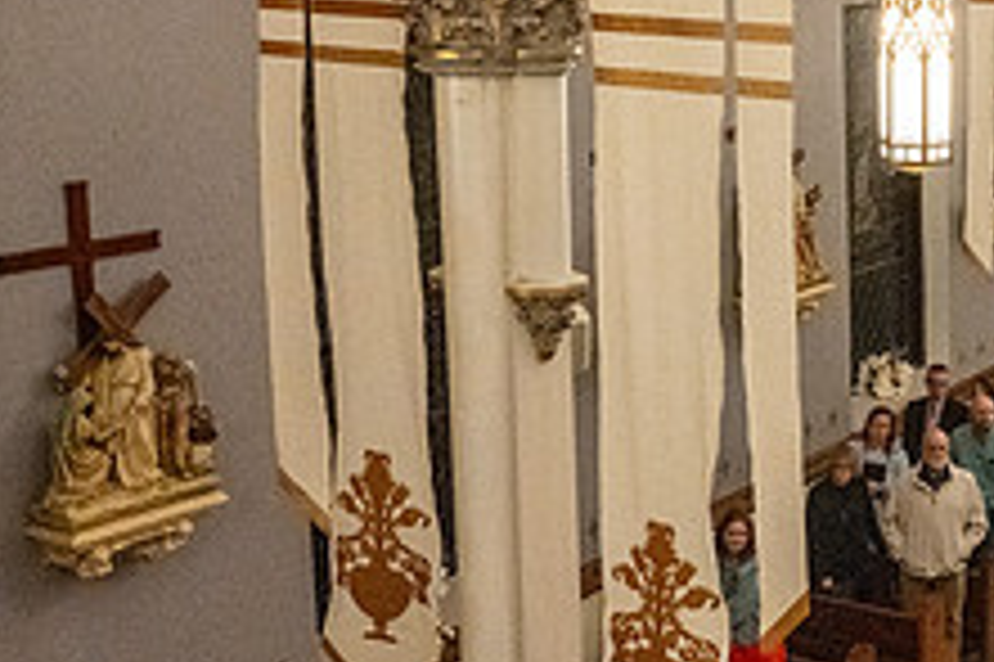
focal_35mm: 63
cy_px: 227
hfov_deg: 30.3
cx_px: 927
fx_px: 1738
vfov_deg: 21.5
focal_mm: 24
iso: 5000
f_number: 10
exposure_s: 1/60
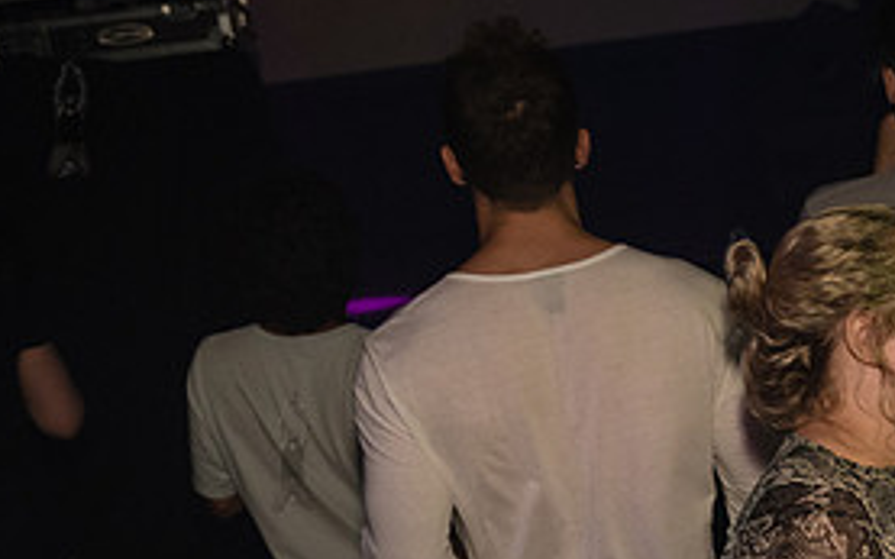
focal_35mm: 80
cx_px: 868
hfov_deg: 24.8
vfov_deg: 16.0
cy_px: 573
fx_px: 1951
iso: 2000
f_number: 3.5
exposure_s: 1/250
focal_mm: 29
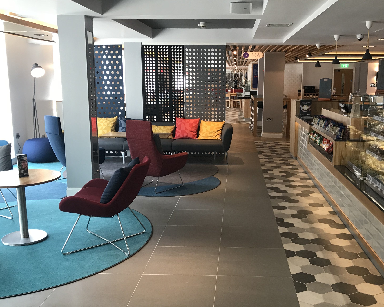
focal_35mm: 38
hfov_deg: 47.8
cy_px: 169
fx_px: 432
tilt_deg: -10.4
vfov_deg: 39.1
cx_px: 219
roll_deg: +0.4
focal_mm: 3.99
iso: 25
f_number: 1.8
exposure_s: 1/33
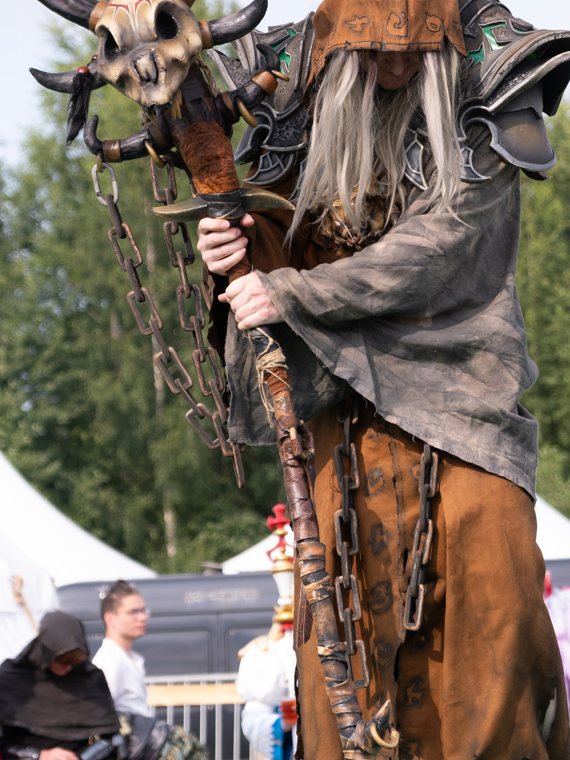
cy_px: 266
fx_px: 3930
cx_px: 371
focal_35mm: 179
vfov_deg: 11.0
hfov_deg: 8.3
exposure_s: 1/1000
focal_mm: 55
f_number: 3.6
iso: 200
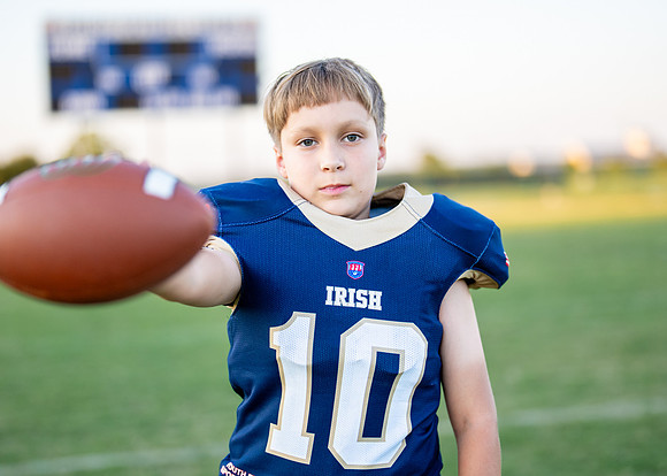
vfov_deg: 20.2
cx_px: 337
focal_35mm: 71
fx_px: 1339
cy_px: 234
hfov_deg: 28.0
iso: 160
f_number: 1.2
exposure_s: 1/1600
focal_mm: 50
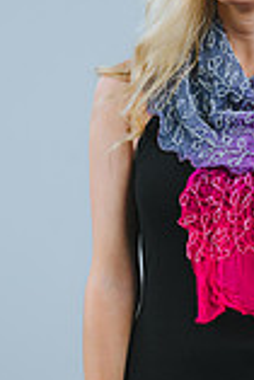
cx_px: 235
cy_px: 201
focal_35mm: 243
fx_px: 2566
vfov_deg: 8.5
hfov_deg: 5.7
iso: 80
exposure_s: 1/200
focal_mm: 85
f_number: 4
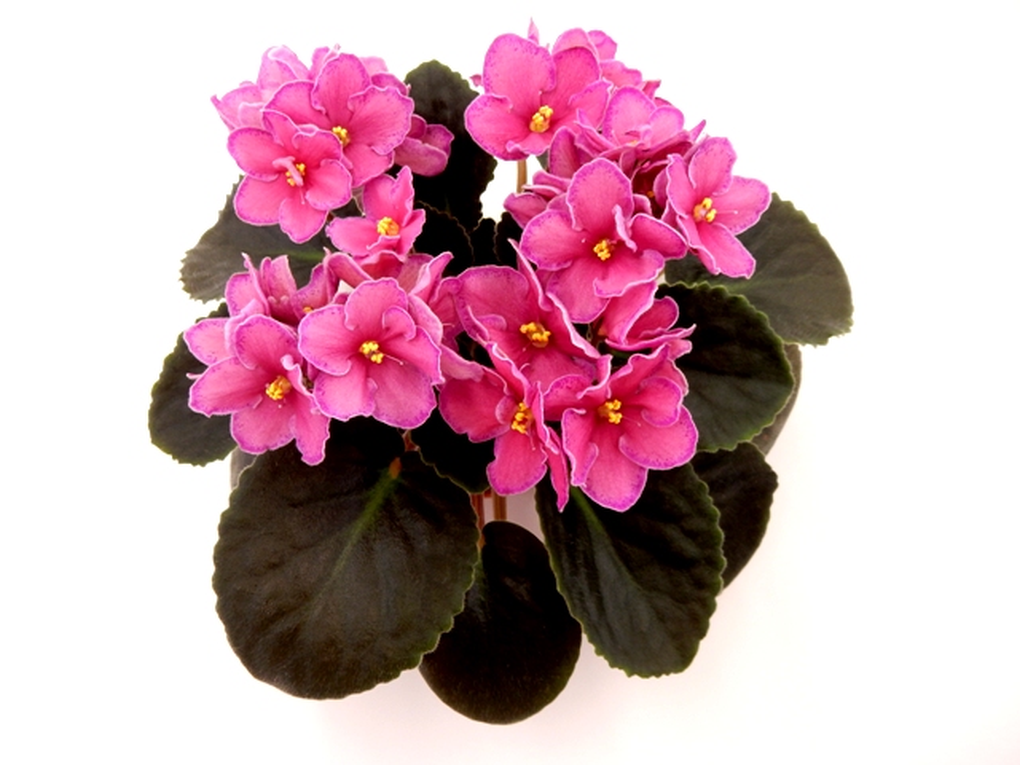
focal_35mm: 25
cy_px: 382
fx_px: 737
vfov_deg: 54.9
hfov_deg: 69.4
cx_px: 510
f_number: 3.7
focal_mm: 4.5
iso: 125
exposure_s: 1/60
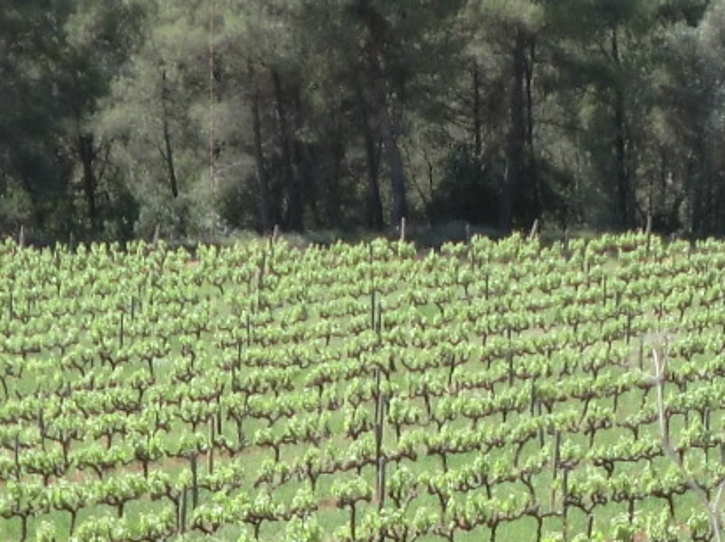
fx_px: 5608
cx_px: 432
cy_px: 1163
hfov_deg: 7.4
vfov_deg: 5.4
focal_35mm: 268
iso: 50
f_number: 4.5
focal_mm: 9.8
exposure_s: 1/200
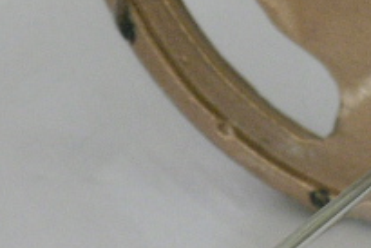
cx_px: 85
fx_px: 6033
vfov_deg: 2.4
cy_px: 243
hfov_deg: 3.5
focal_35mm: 585
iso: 100
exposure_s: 1/6
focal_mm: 22.5
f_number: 8
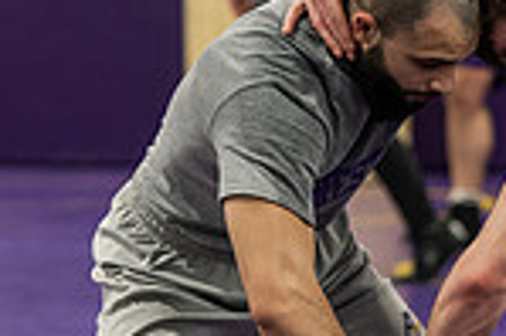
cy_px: 283
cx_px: 458
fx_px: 5756
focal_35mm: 410
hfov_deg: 5.0
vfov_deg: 3.3
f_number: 3.5
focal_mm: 105
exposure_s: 1/200
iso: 1600
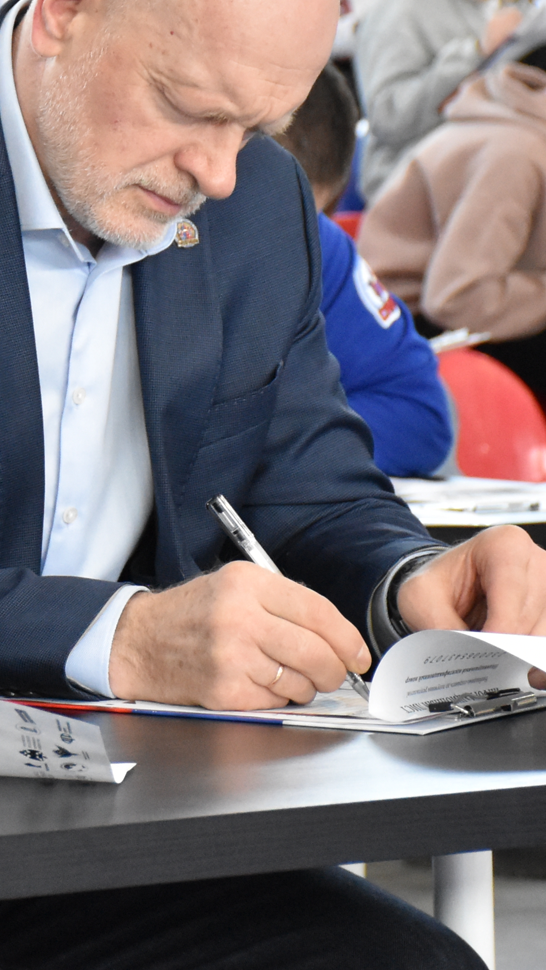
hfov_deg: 5.6
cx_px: -197
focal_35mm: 216
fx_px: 5560
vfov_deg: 10.0
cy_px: 347
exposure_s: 1/160
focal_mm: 60
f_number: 5
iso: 3200
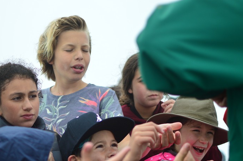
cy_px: 116
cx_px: 77
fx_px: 524
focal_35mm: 78
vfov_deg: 17.4
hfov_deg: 25.9
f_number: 1.8
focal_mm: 35
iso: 100
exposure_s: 1/4000
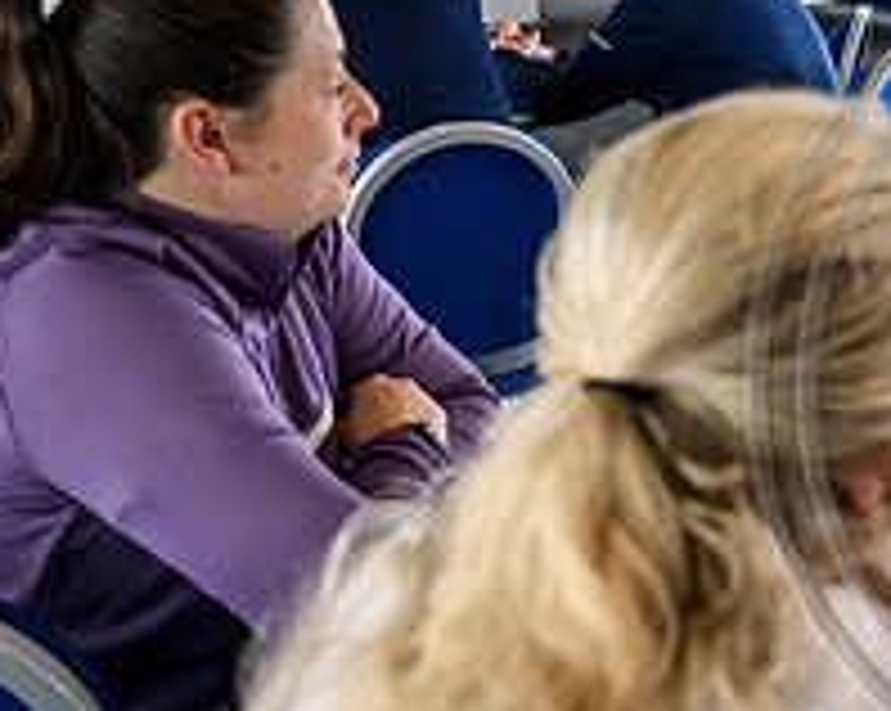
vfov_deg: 18.3
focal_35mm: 84
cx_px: 1210
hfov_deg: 20.5
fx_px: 2213
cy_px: 380
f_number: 3.2
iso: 2000
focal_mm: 30.5
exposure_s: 1/400
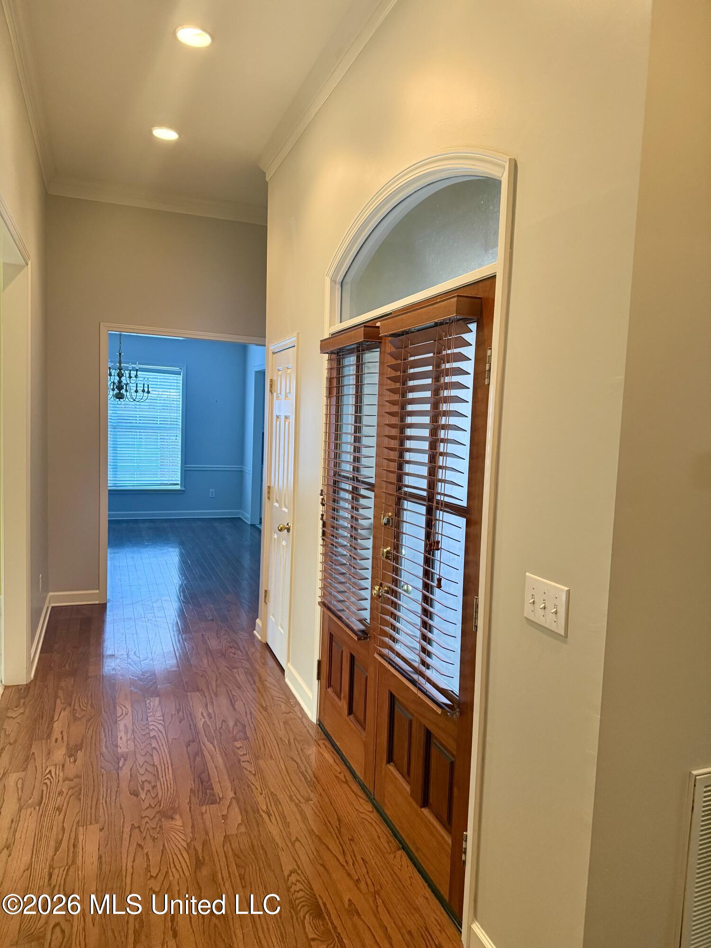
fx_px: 657
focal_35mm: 24
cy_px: 474
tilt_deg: -5.0
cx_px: 356
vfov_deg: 71.6
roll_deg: -3.0
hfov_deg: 56.8
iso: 400
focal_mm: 6.76
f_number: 1.78
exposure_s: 1/60
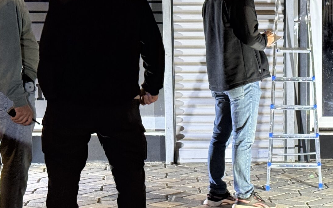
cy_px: 138
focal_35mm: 120
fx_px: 1089
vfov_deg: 10.9
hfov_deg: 17.0
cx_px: 337
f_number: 1.78
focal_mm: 6.76
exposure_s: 1/33
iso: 320
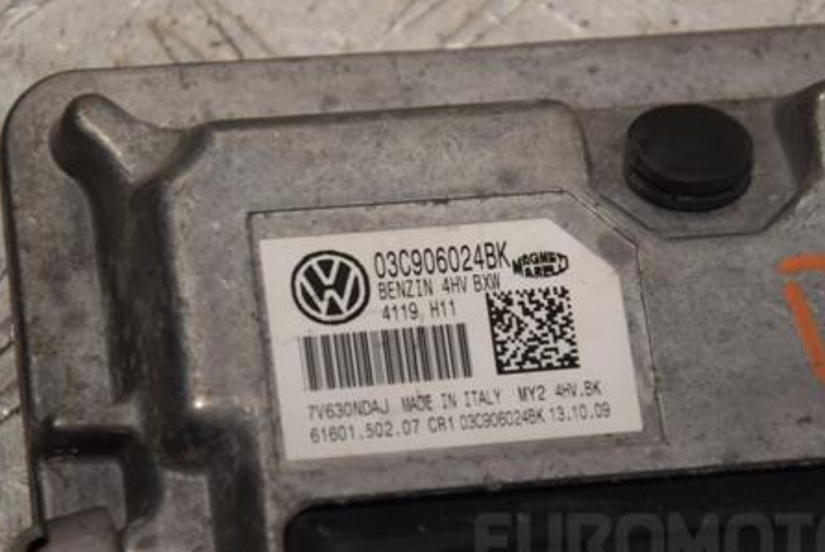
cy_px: 295
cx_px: 440
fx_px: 4854
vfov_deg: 6.5
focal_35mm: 212
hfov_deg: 9.7
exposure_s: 1/160
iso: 400
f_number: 6.3
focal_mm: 105
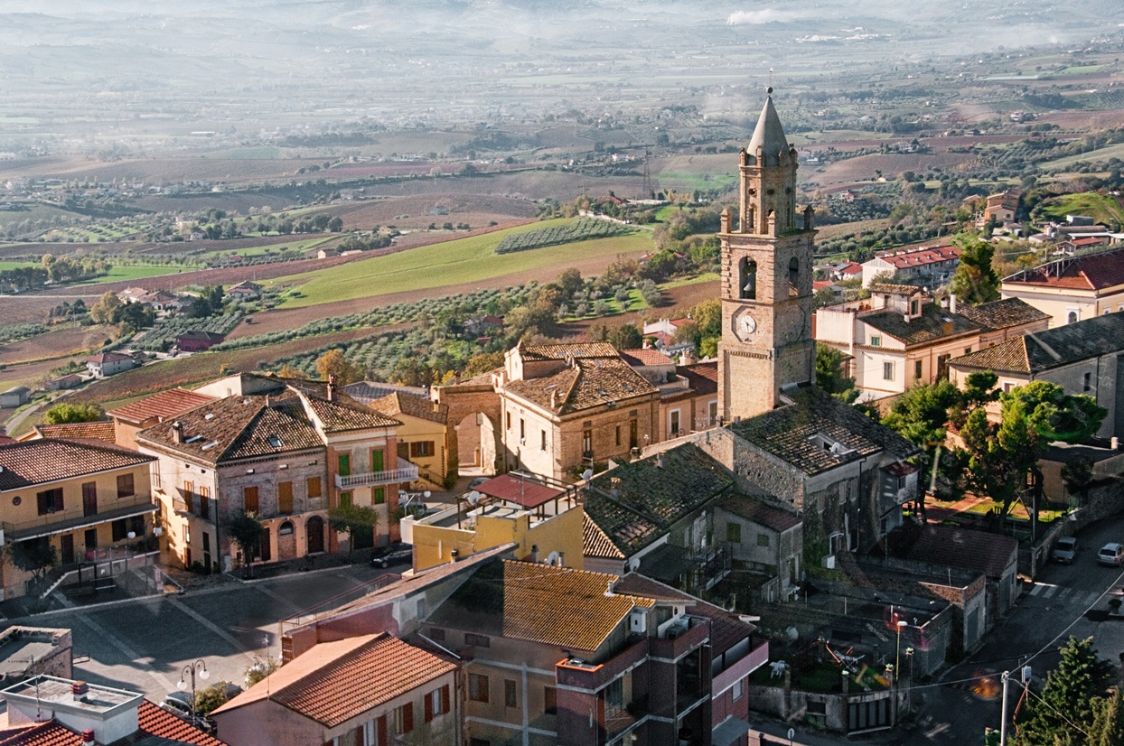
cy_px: 373
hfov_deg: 30.5
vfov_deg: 20.6
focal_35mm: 66
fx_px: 2058
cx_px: 562
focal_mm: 44
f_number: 10
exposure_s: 1/1250
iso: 320
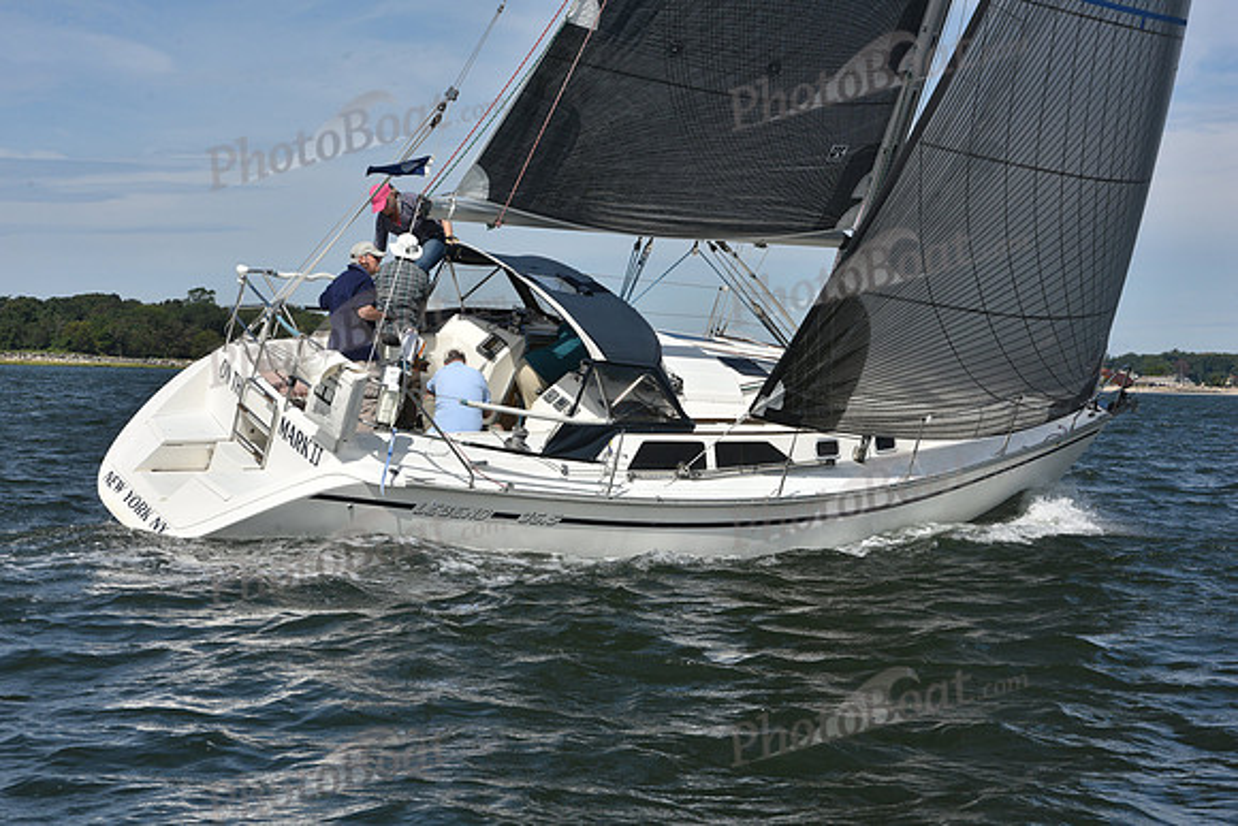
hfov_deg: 28.8
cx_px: 619
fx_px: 2408
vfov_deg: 19.5
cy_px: 413
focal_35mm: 70
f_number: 11
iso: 320
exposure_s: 1/1000
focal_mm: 70
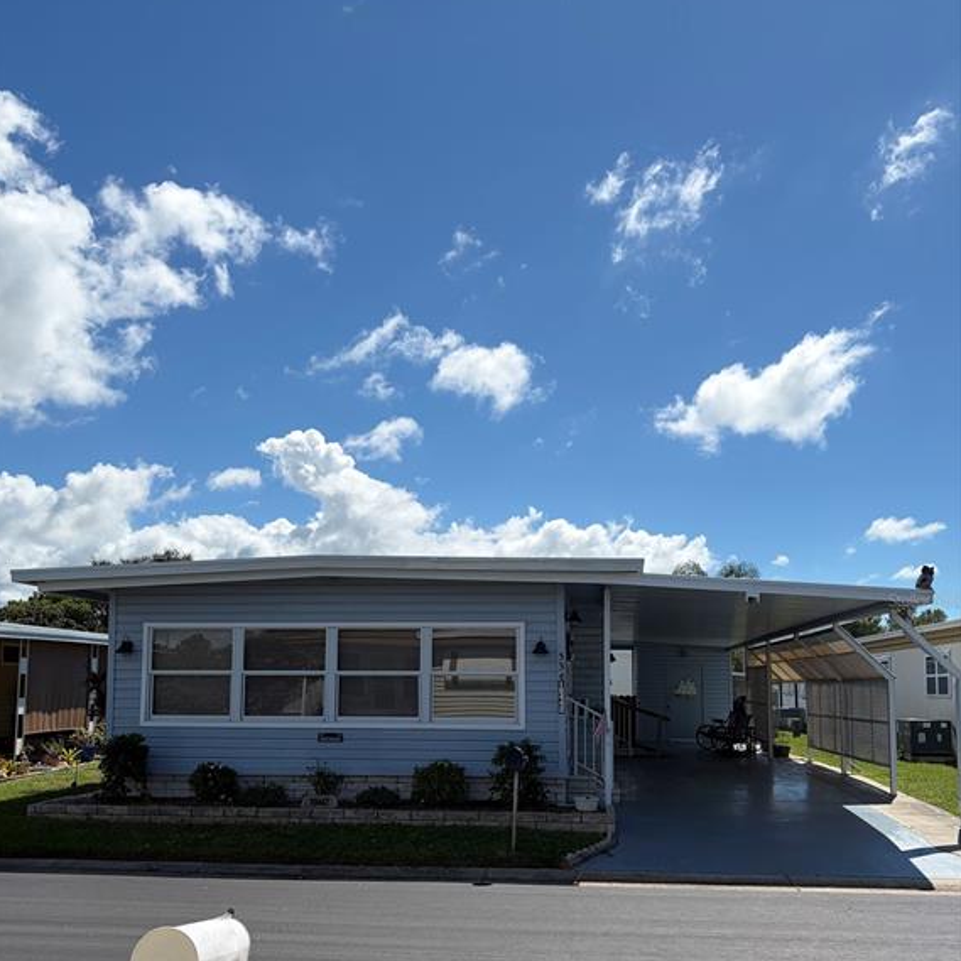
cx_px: 478
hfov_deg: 52.5
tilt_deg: +4.8
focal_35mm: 31
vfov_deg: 52.0
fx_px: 974
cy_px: 600
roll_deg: -0.7
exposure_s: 1/5348
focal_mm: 5.96
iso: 50
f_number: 1.6
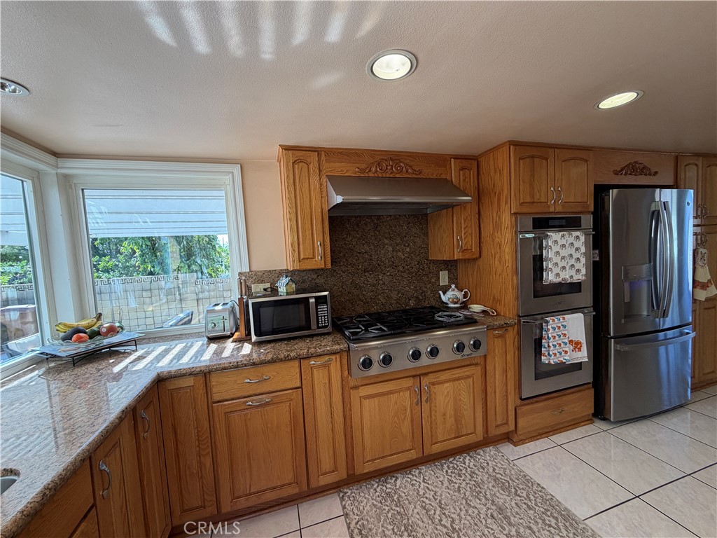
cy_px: 269
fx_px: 290
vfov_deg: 85.7
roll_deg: +3.1
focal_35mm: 14
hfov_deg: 102.1
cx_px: 358
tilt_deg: -4.4
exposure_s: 1/120
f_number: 2.2
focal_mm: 2.22
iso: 80
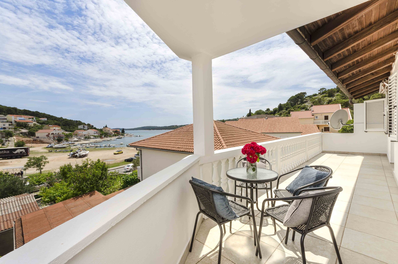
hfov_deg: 100.5
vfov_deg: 77.1
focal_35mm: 15
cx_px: 199
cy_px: 132
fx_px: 166
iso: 100
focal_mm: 10
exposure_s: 1/200
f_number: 14
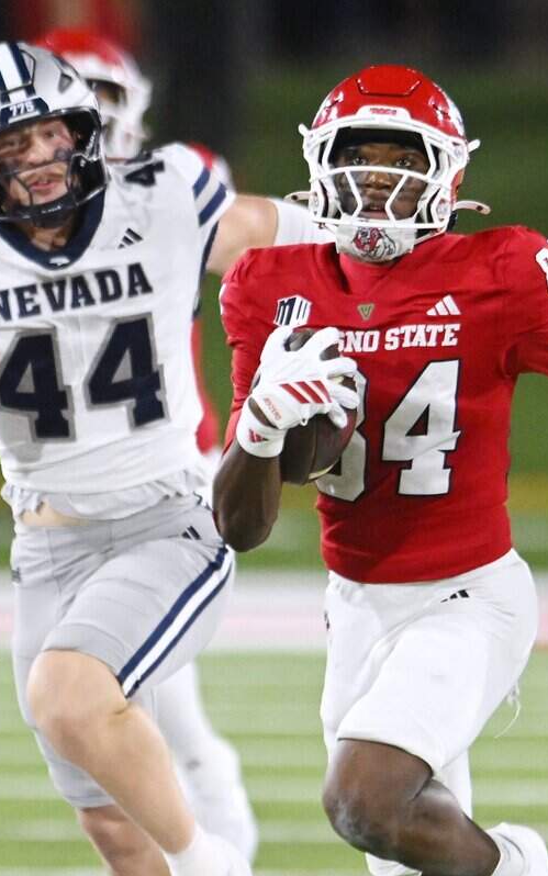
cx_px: 432
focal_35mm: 920
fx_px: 21976
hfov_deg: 1.4
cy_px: 438
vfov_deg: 2.3
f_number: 4
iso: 4000
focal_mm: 400
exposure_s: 1/1600
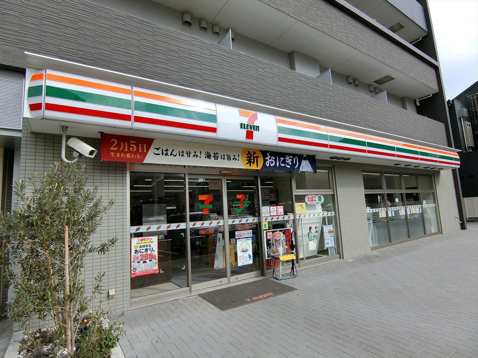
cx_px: 239
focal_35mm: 19
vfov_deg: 68.7
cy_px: 179
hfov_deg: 84.7
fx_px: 262
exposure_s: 1/200
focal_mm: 4.06
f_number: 6.9
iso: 80
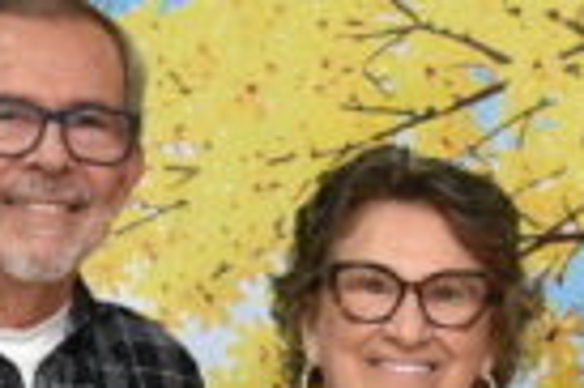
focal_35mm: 239
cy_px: 876
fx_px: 3872
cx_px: -47
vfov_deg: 5.6
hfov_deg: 8.6
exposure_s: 1/125
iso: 1000
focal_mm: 32
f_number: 2.8
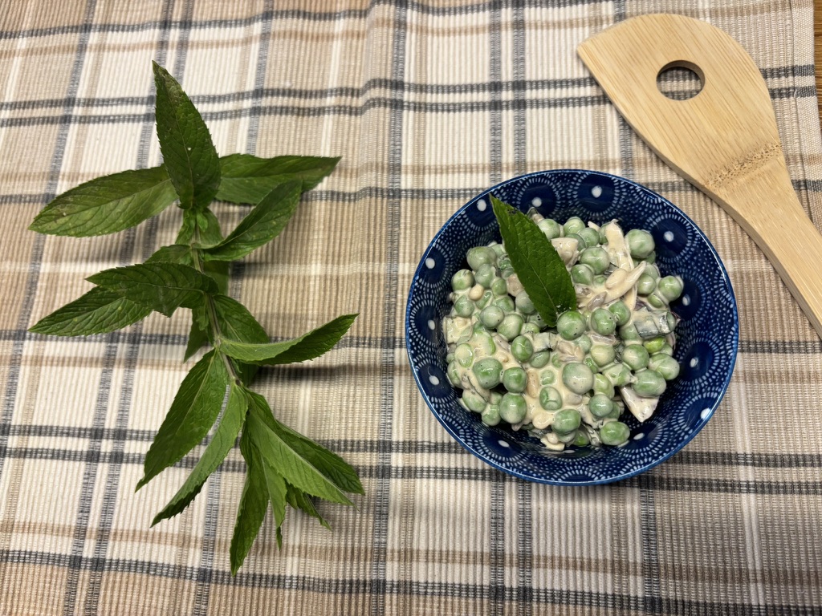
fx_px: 617
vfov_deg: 53.1
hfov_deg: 67.3
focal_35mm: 26
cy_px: 308
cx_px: 411
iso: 125
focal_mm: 5.96
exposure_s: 1/98
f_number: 1.6
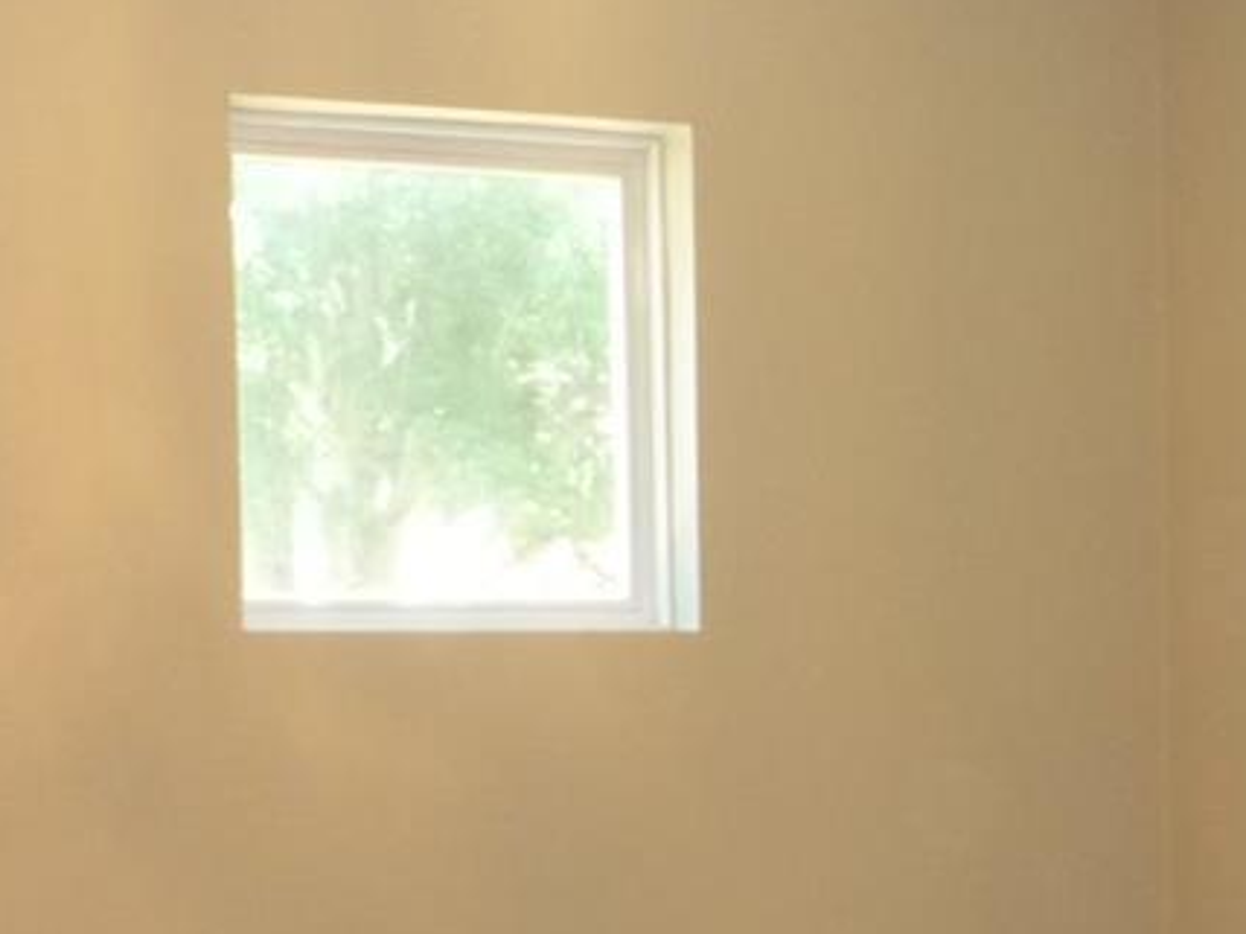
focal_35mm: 105
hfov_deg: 18.7
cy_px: 1045
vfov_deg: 13.8
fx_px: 3779
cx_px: 568
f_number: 3.3
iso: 200
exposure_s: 1/30
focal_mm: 5.2
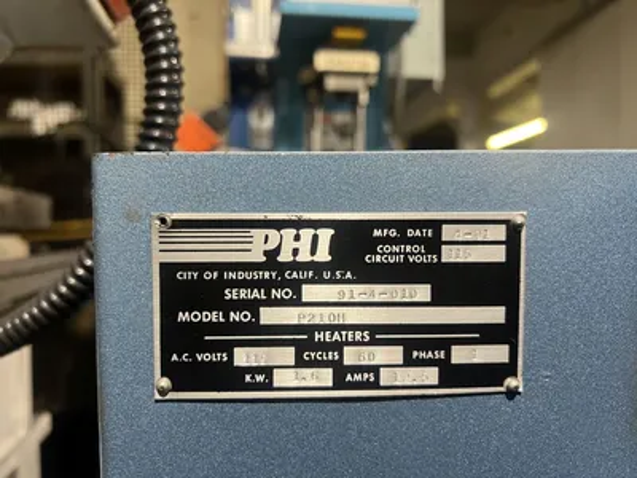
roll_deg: +0.3
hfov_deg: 67.3
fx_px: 478
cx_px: 318
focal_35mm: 26
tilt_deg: -0.9
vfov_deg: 53.1
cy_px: 239
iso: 125
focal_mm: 5.7
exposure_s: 1/60
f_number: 1.5
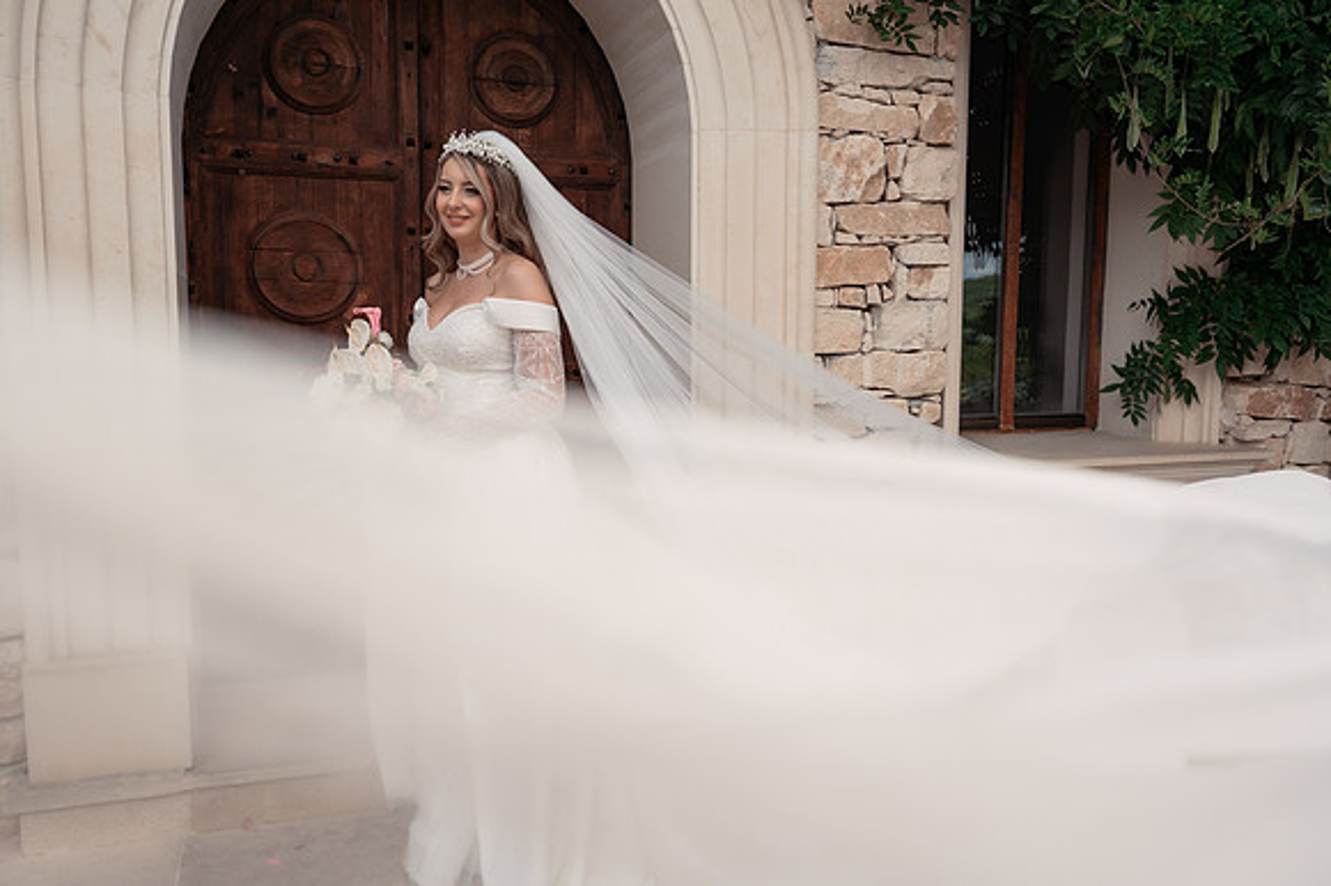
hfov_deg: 62.2
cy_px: 443
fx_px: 1103
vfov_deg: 43.7
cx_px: 654
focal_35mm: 30
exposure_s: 1/320
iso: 160
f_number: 5.6
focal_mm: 29
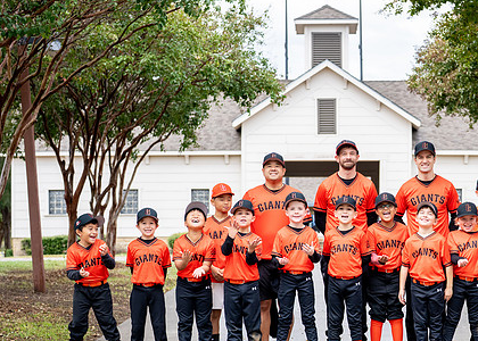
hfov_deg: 21.0
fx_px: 1276
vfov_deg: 15.2
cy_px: 253
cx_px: 363
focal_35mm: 94
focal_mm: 50
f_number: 2.8
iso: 320
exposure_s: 1/1000
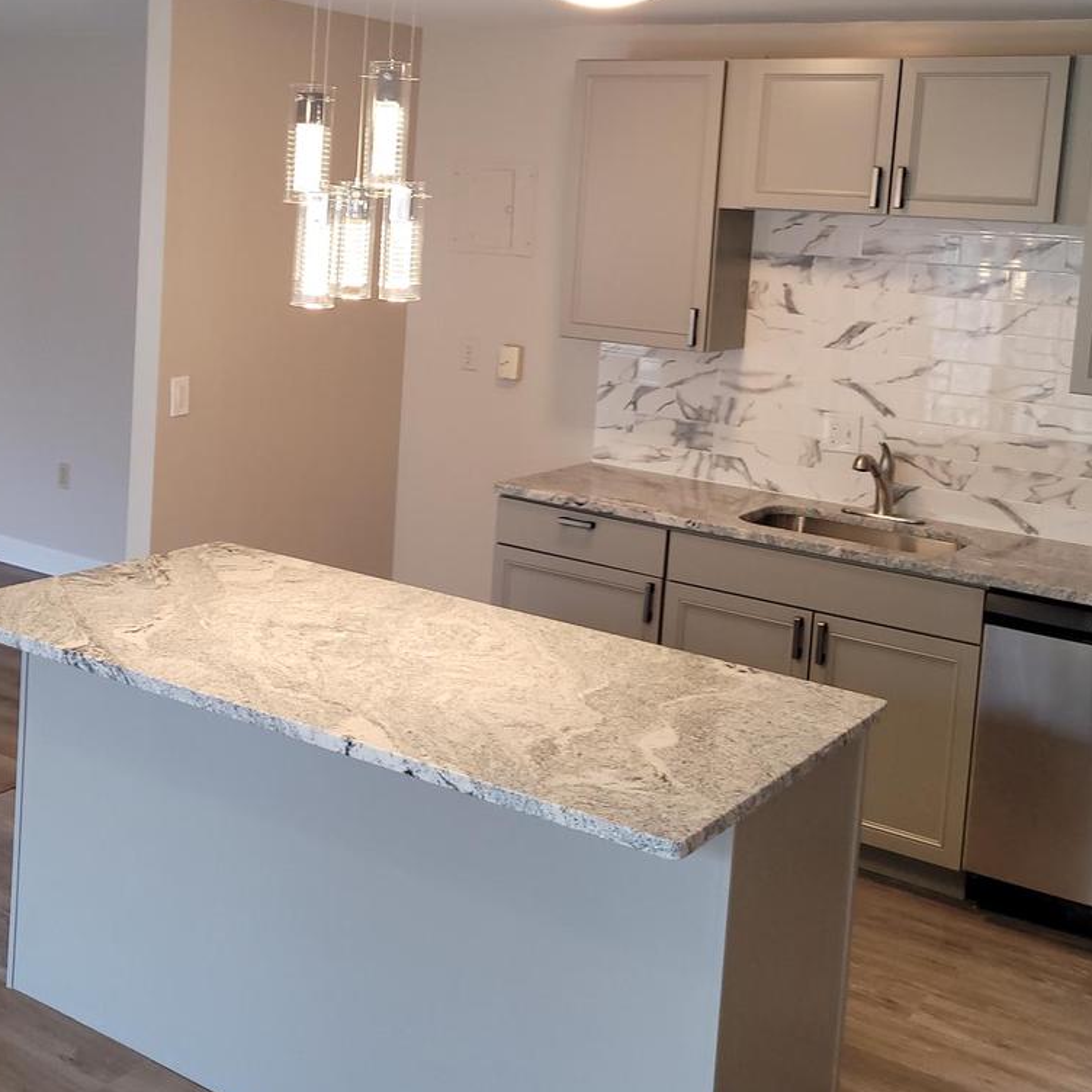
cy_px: 357
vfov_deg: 37.9
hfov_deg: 37.9
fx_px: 1570
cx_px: 353
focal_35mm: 44
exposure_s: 1/60
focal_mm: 5.4
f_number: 1.8
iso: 100
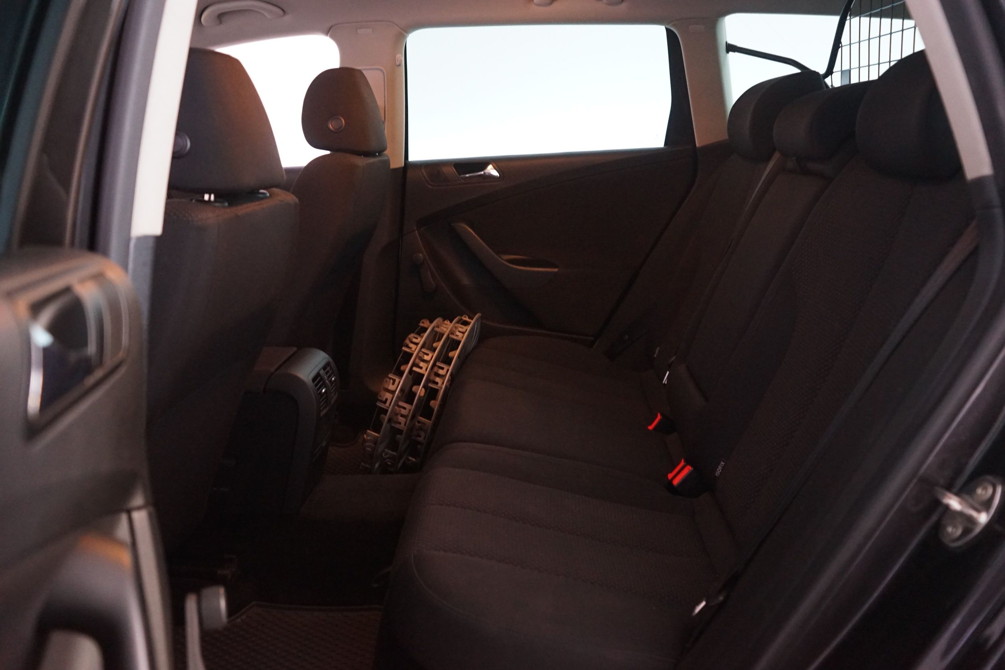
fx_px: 782
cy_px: 335
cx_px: 502
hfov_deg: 65.5
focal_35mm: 28
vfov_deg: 46.4
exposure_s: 1/6
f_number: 4.5
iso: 4000
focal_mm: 28
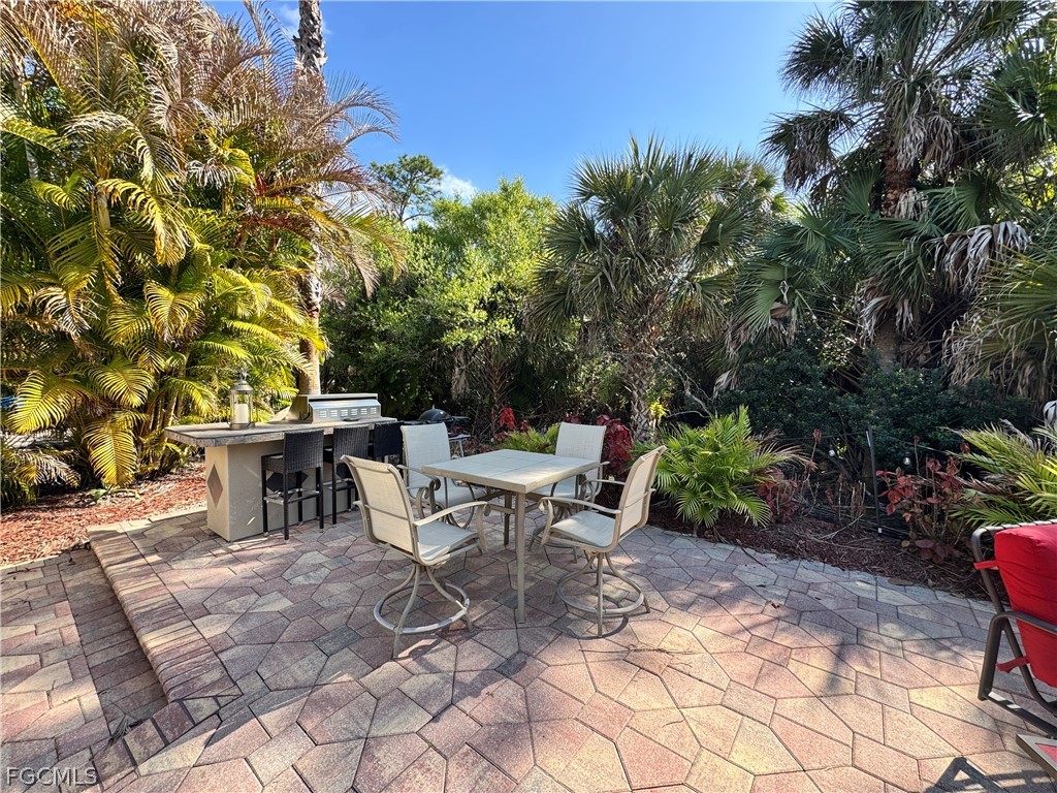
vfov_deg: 85.7
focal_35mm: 14
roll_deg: -0.7
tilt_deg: -3.1
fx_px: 427
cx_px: 528
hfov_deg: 102.1
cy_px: 396
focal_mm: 2.22
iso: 40
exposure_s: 1/312
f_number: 2.2
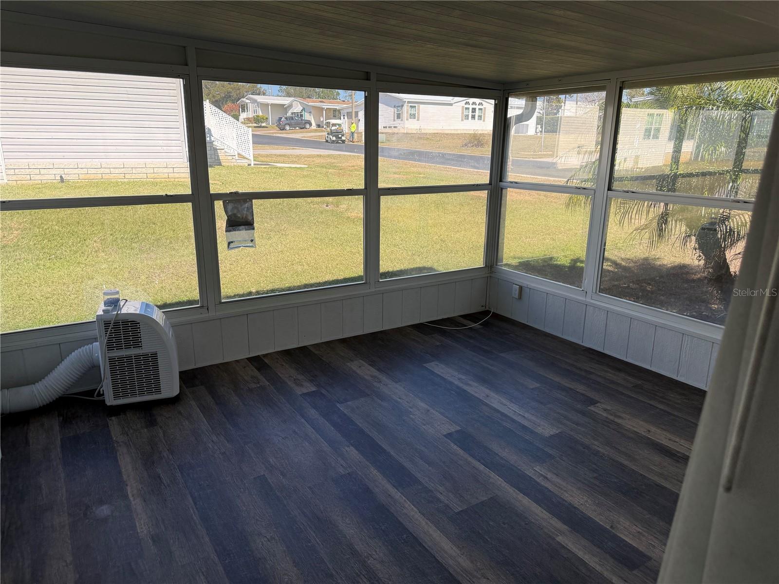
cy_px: 292
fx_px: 540
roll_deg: -0.5
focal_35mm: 24
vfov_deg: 56.8
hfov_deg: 71.6
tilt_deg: -14.8
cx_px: 390
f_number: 1.78
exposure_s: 1/271
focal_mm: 6.76
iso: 100
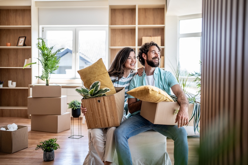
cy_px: 82
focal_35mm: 35
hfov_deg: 54.4
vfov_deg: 37.8
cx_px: 124
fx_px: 241
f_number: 1.8
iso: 400
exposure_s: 1/500
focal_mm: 35
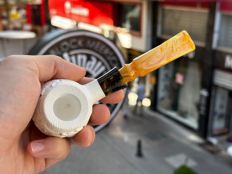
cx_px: 116
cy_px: 87
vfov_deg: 30.3
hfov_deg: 39.7
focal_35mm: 48
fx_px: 322
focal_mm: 6.86
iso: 64
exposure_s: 1/482
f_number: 1.78
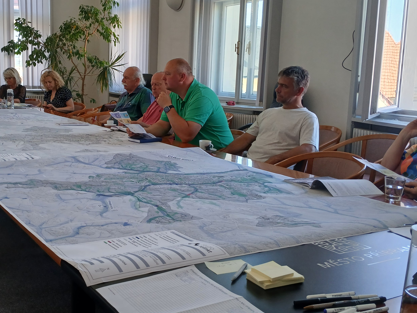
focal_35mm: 43
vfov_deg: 33.6
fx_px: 518
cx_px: 127
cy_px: 158
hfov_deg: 43.0
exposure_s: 1/50
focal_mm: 3.98
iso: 50
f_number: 1.8
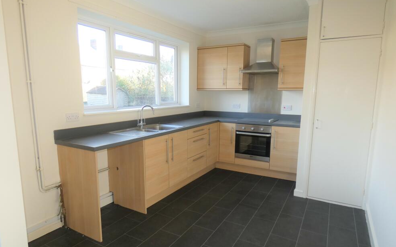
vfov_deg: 55.0
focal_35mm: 22
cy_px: 136
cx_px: 193
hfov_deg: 79.6
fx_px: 237
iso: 80
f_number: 2.8
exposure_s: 1/50
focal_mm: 3.6
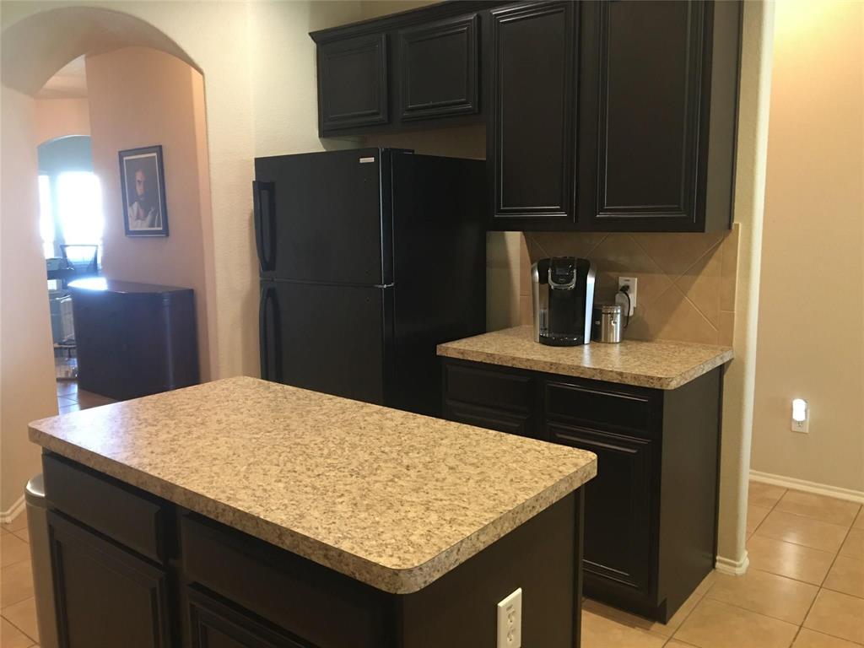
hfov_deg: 61.7
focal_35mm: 29
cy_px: 324
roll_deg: +0.2
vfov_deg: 48.2
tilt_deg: -8.0
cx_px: 432
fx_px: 724
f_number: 2.2
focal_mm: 4.15
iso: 64
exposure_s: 1/4
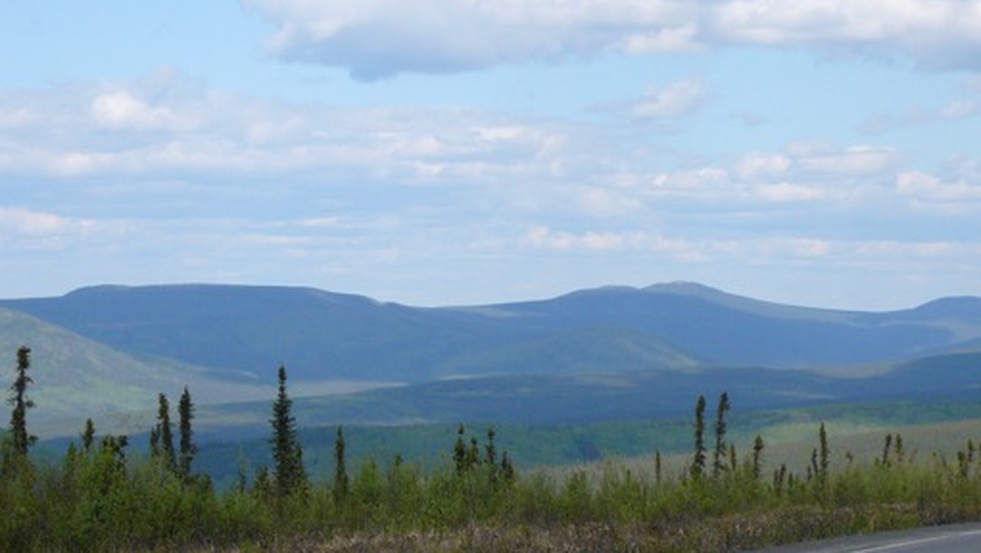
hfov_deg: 18.9
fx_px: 2941
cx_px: 495
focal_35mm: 113
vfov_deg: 10.7
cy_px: 348
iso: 100
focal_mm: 11.2
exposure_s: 1/800
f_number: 4.3
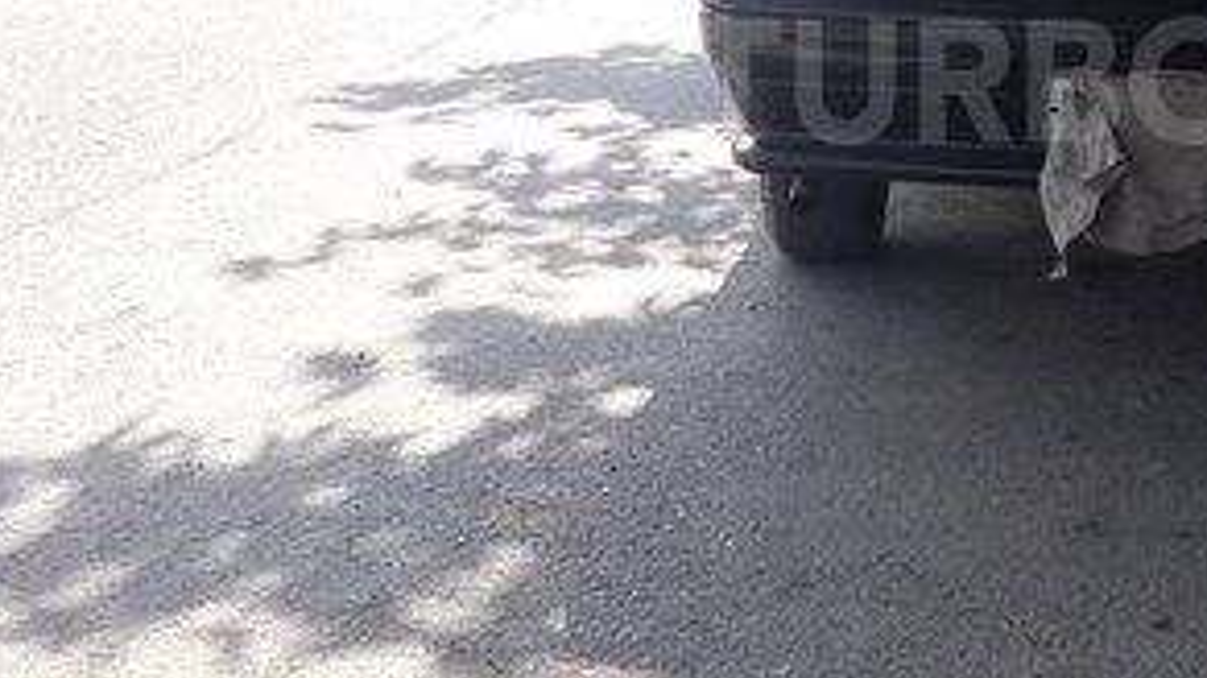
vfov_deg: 17.2
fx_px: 2208
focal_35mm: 69
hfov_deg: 29.2
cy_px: 81
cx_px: 1112
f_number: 1.9
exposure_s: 1/471
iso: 40
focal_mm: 3.7
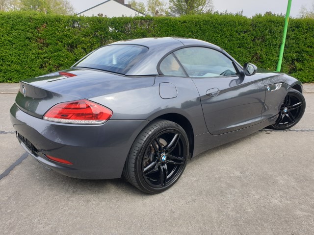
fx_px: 236
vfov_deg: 53.1
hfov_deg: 67.3
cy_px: 118
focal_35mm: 26
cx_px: 157
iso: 50
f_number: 2.4
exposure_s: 1/650
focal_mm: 4.3
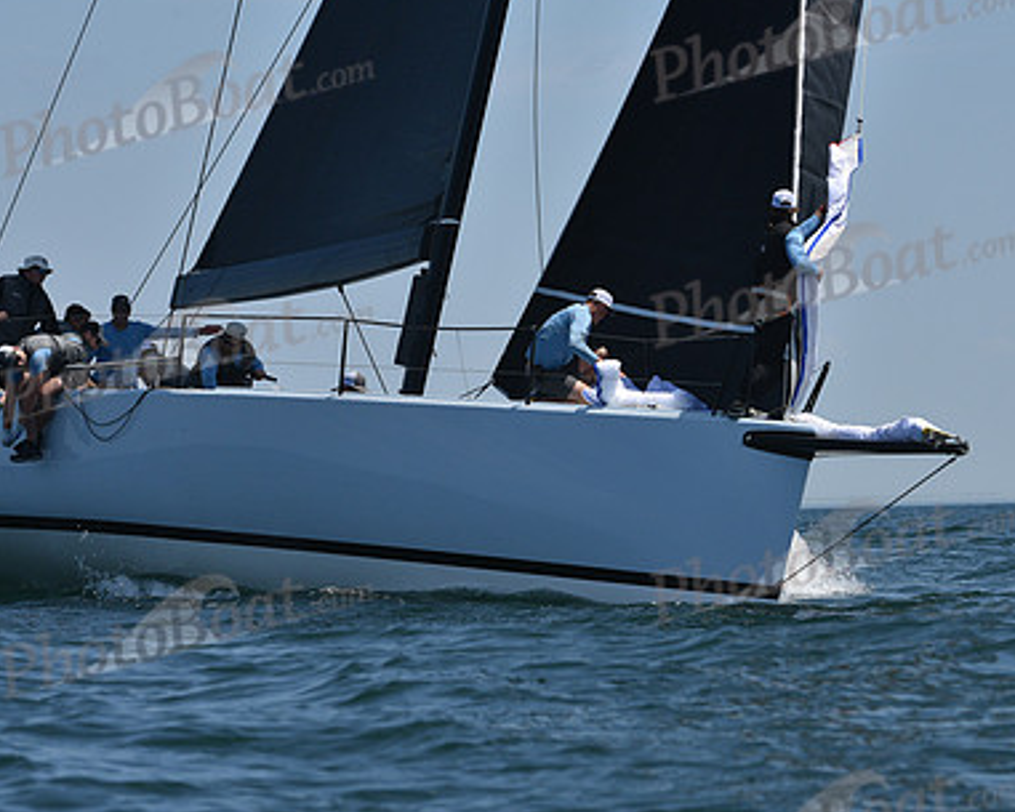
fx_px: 8594
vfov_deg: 5.4
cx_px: 514
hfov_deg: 6.8
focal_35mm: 286
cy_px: 454
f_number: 8
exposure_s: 1/1600
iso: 320
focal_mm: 200
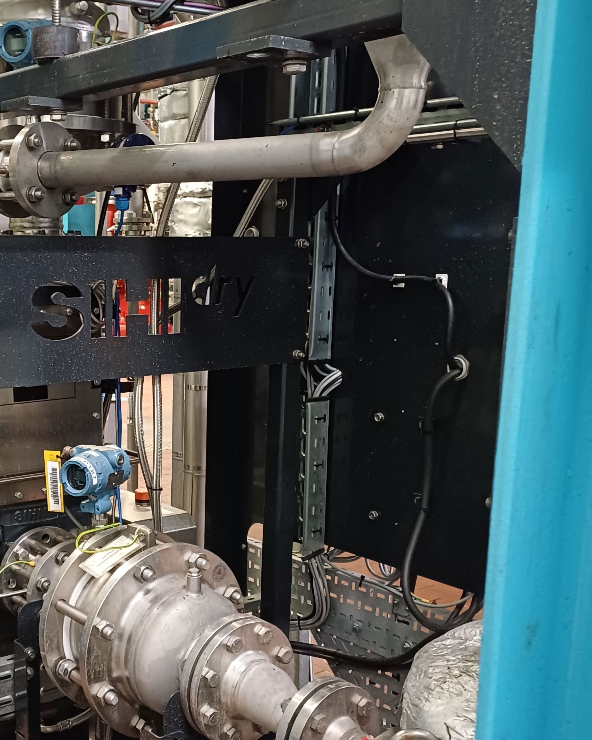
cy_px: 477
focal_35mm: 45
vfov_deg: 40.8
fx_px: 986
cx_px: 116
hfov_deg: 32.5
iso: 640
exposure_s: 1/25
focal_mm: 4.65
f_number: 1.8
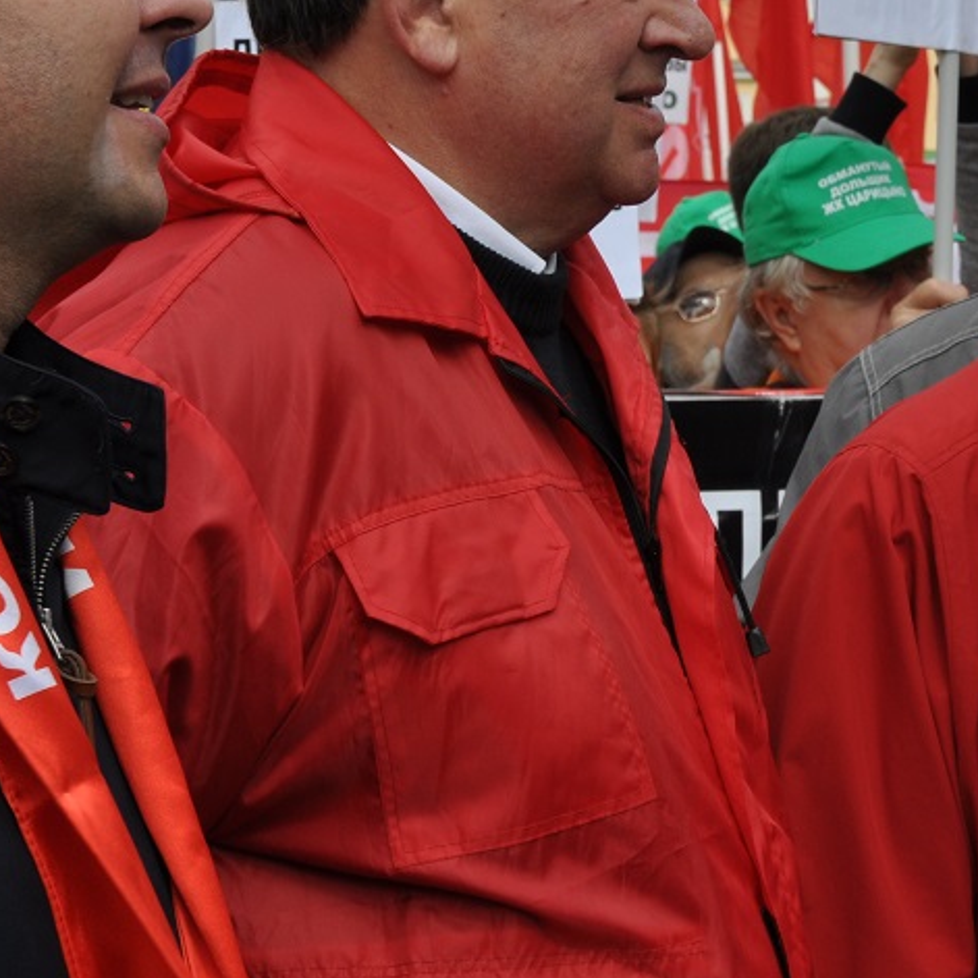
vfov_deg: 11.4
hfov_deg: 11.4
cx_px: 711
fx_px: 4891
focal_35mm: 153
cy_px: 319
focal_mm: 44
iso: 200
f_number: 13
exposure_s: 1/160
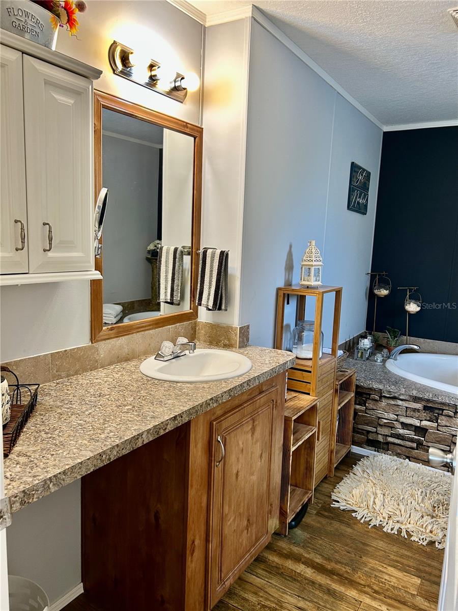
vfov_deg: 67.3
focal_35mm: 26
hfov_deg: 53.1
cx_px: 229
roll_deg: -2.1
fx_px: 459
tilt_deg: -9.1
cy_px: 306
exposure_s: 1/60
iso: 80
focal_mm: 5.7
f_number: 1.5
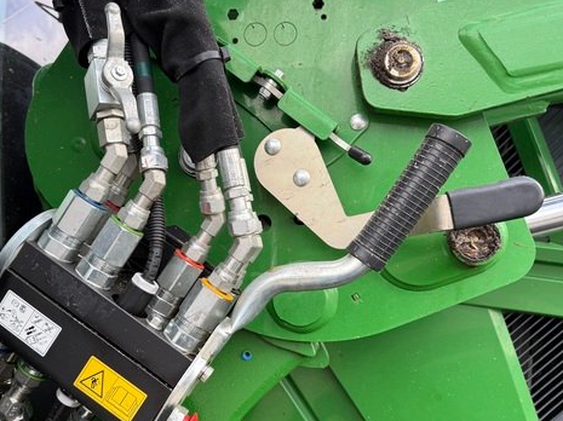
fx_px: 504
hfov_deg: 58.0
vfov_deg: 45.1
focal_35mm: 31
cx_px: 230
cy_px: 256
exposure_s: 1/433
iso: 80
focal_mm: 6.76
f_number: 1.78
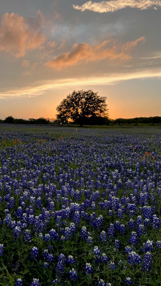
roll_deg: -0.2
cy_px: 158
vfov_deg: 59.3
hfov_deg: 35.2
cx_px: 48
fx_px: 250
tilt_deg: -6.6
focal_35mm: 33
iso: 50
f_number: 1.5
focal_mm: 5.7
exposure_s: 1/1295
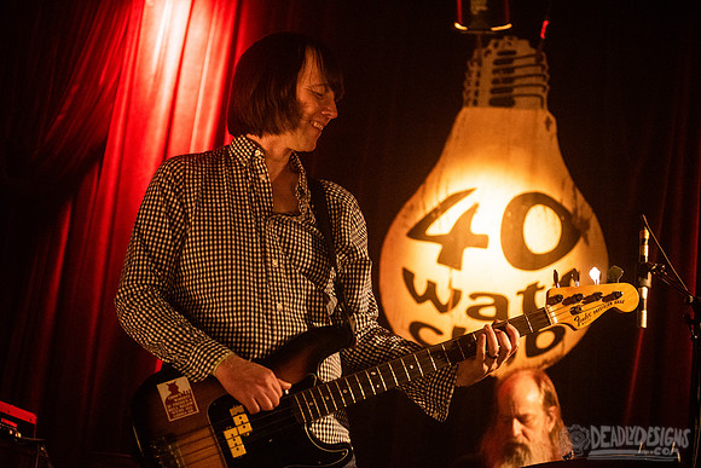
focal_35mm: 80
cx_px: 350
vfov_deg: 17.1
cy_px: 234
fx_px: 1558
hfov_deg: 25.4
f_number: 3.2
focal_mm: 80
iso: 3200
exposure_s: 1/125
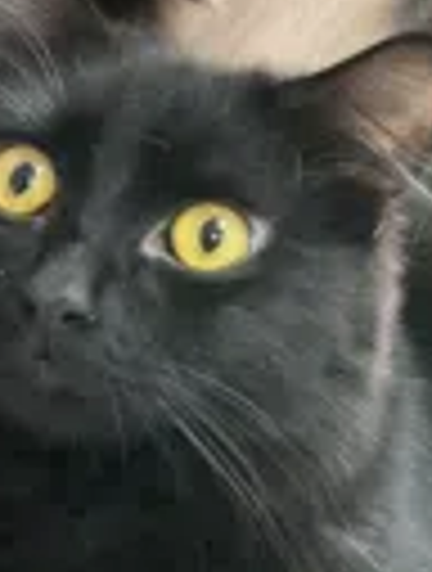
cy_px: 198
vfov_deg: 21.4
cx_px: 346
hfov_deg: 16.2
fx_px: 1507
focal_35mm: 91
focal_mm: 3
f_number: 1.8
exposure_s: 1/33
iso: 320
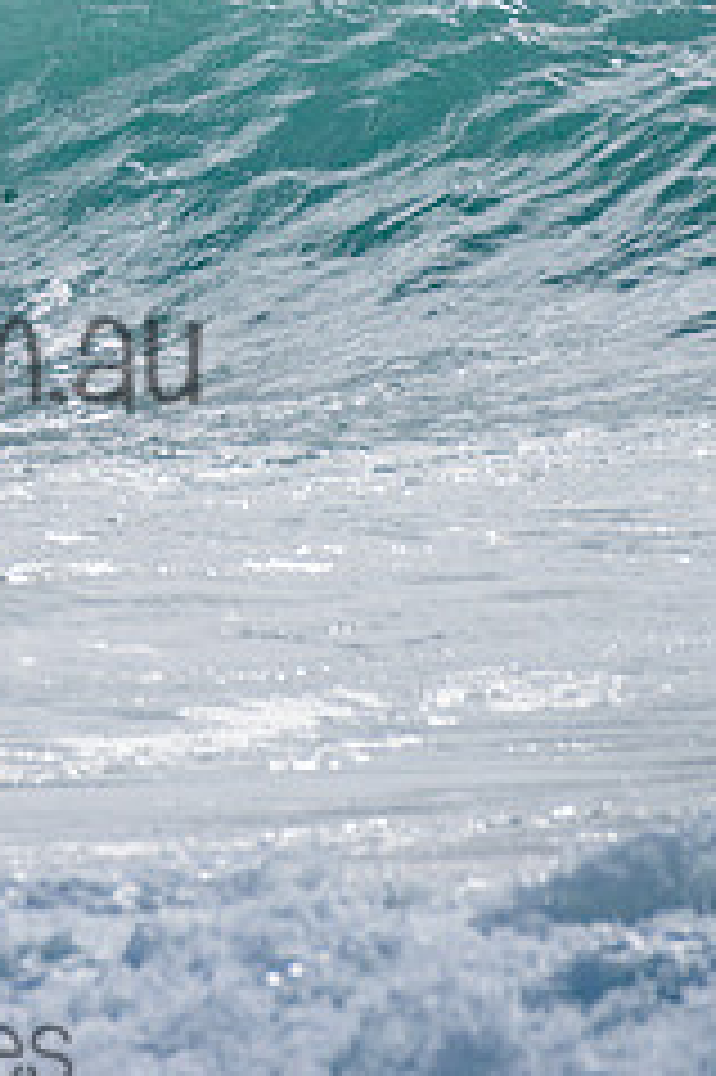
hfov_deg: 0.9
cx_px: -281
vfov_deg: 1.4
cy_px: 104
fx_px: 44393
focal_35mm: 1486
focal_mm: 500
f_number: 6.3
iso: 64
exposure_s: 1/2000
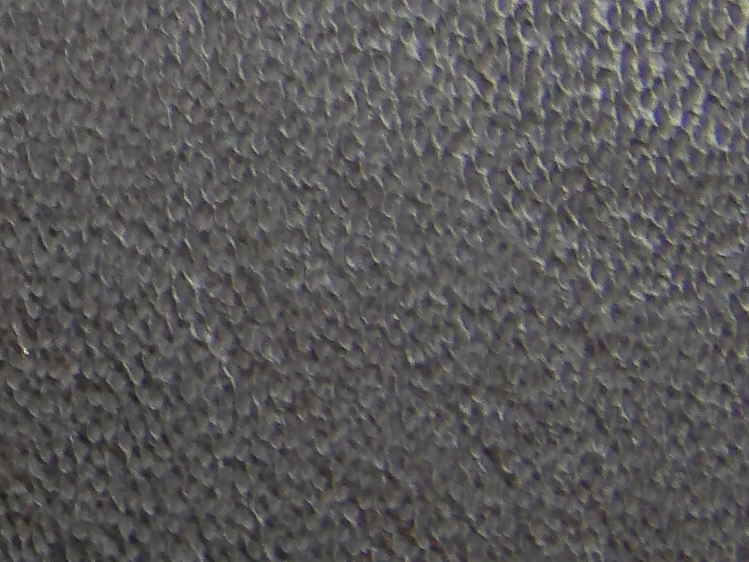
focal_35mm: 219
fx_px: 4738
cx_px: -626
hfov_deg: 8.7
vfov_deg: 6.8
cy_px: 174
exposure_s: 1/15
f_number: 5.3
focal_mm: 9.2
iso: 273
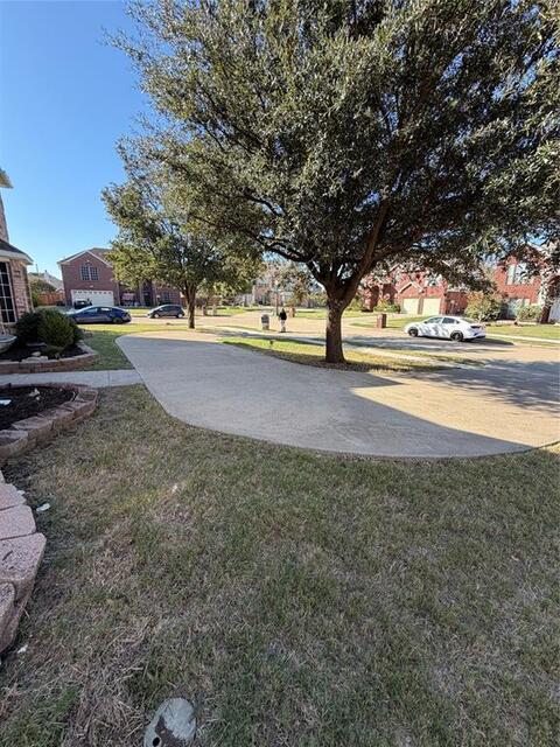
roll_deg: -1.4
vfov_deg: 102.1
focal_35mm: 14
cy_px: 374
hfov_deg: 85.7
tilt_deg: -12.7
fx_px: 302
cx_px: 280
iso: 64
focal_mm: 2.22
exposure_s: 1/448
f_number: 2.2
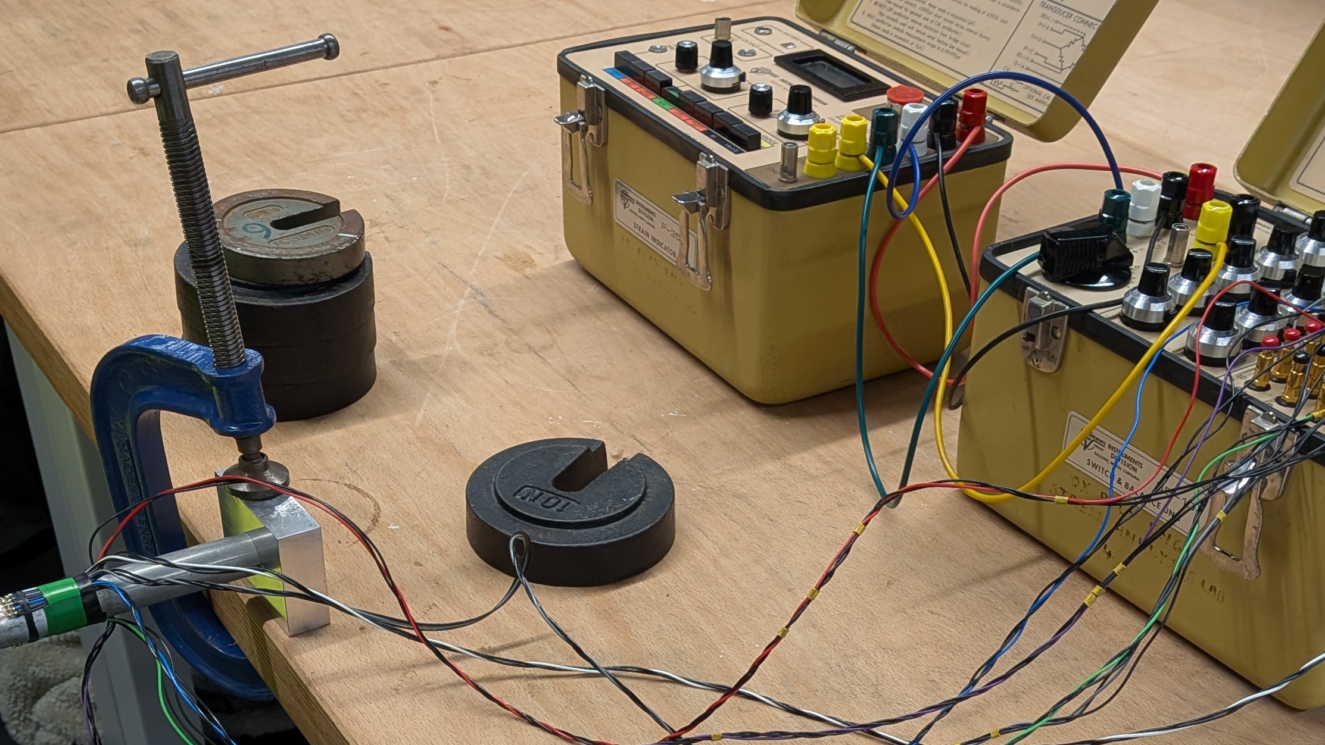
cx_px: 703
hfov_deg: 43.7
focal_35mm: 47
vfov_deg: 24.7
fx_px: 1651
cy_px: 680
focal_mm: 4.53
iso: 44
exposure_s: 1/24
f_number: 1.7
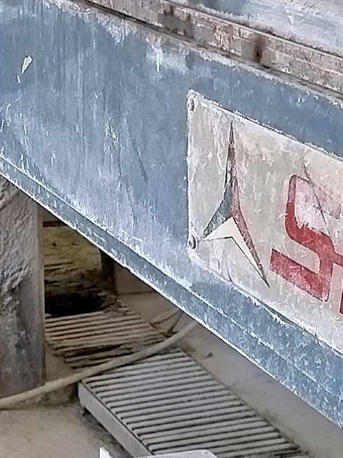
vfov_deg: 14.1
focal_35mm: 138
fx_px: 1823
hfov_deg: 10.6
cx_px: -73
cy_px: 4
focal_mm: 5.31
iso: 50
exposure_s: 1/118
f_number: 1.7
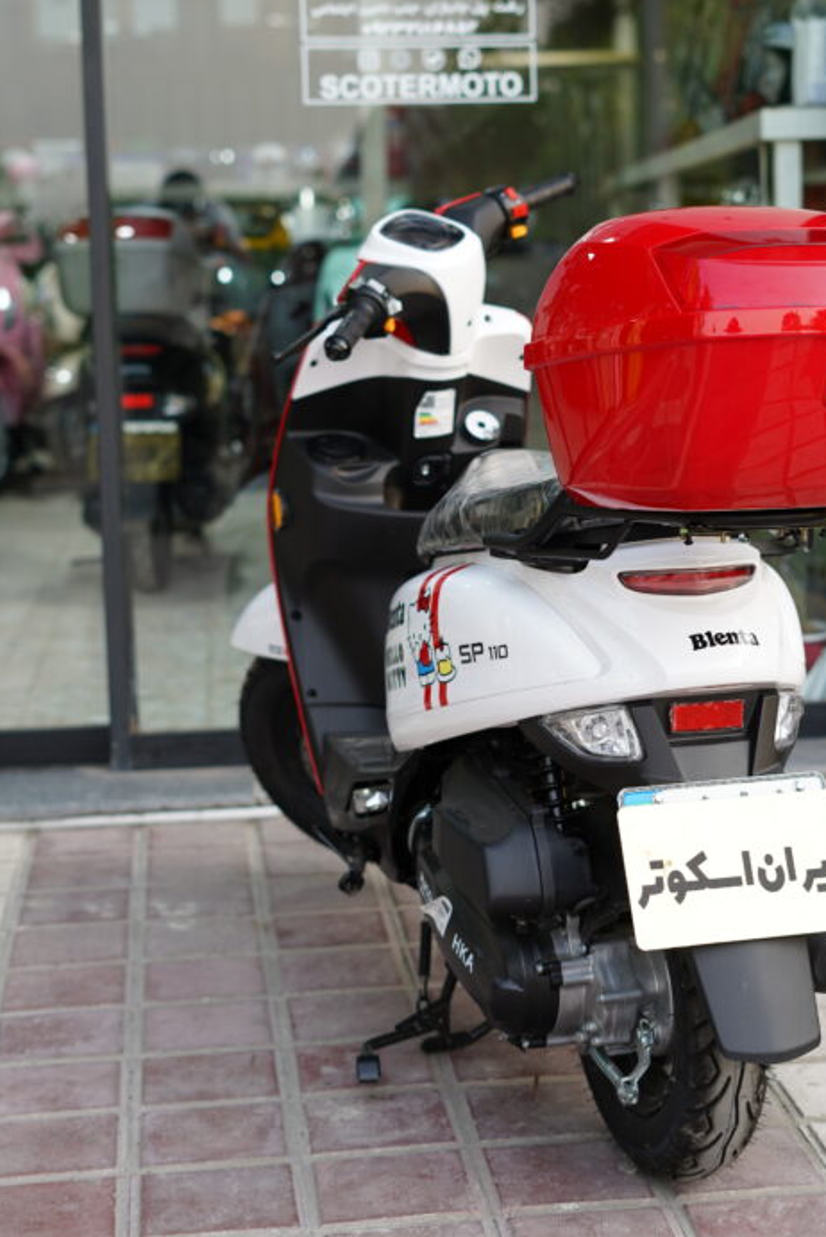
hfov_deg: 20.9
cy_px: 560
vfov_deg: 30.9
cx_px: 474
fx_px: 2235
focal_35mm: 65
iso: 100
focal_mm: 50
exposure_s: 1/100
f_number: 2.8
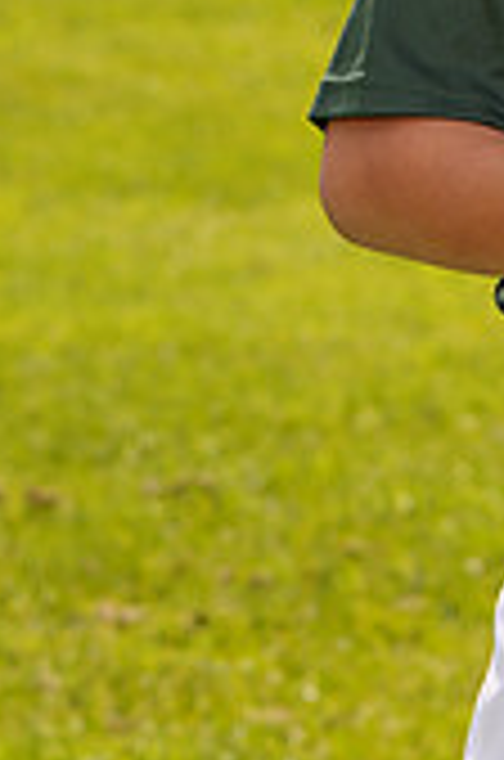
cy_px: -225
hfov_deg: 4.0
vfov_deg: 6.0
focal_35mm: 344
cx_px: 704
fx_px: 7253
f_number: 9
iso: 80
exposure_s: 1/160
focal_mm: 100
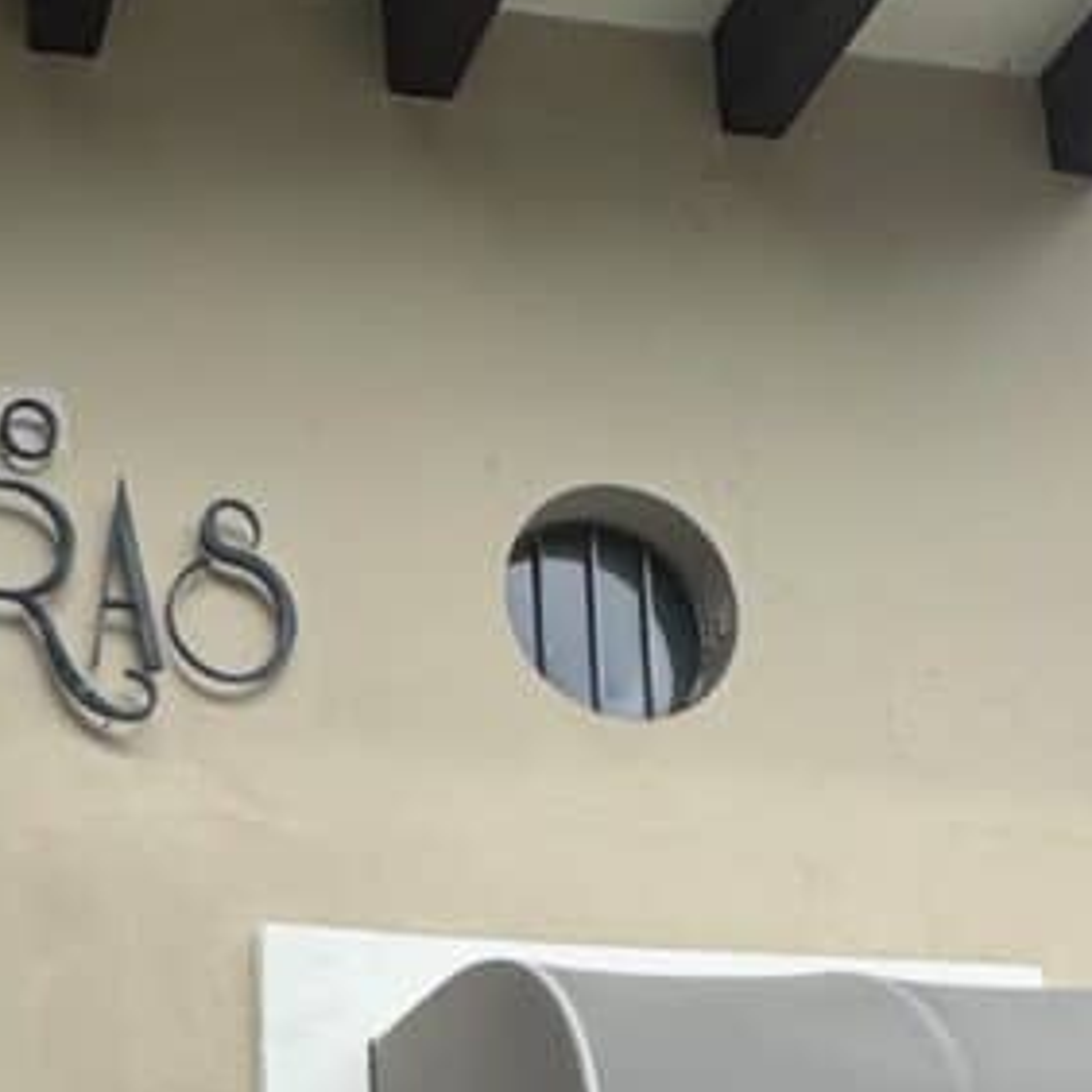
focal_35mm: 45
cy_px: 1595
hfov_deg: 32.6
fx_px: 1606
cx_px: -136
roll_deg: +2.3
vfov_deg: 27.4
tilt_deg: +4.7
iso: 40
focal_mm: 2.22
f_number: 2.2
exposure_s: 1/932
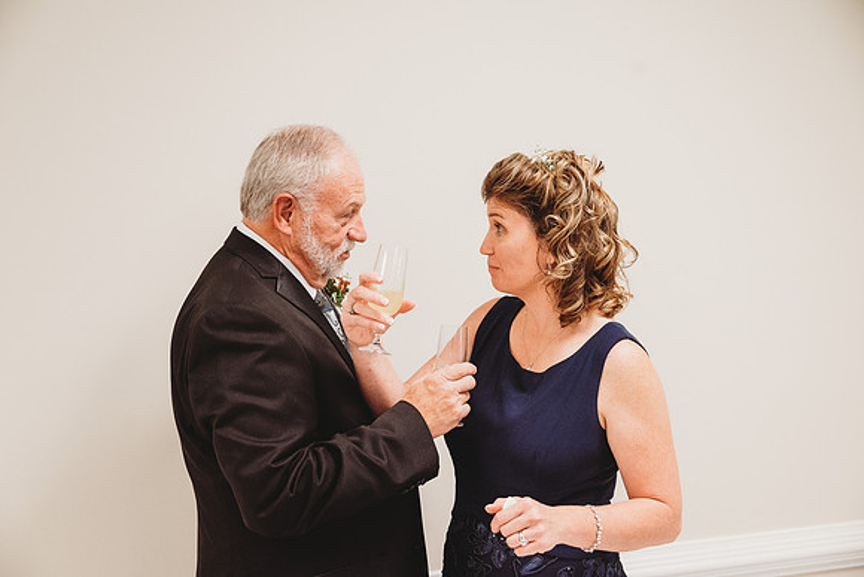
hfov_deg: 41.1
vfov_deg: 28.1
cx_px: 432
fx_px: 1152
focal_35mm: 48
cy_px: 288
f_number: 4
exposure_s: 1/200
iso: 4000
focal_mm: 48
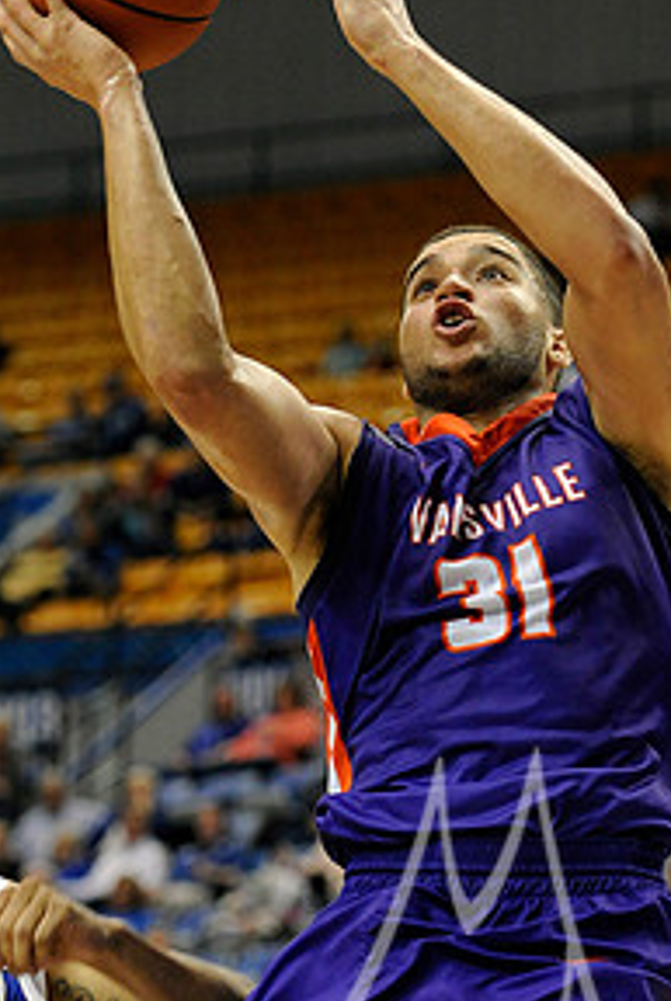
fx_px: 4262
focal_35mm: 153
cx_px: 297
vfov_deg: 13.4
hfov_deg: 9.0
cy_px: 511
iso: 3200
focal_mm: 98
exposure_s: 1/800
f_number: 3.5
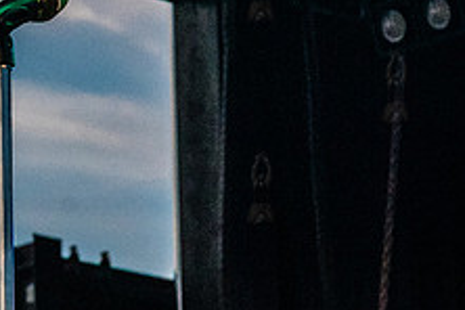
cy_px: 85
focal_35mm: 235
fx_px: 3035
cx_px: -10
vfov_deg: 5.8
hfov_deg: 8.7
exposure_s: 1/2500
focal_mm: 66
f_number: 6.3
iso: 4000
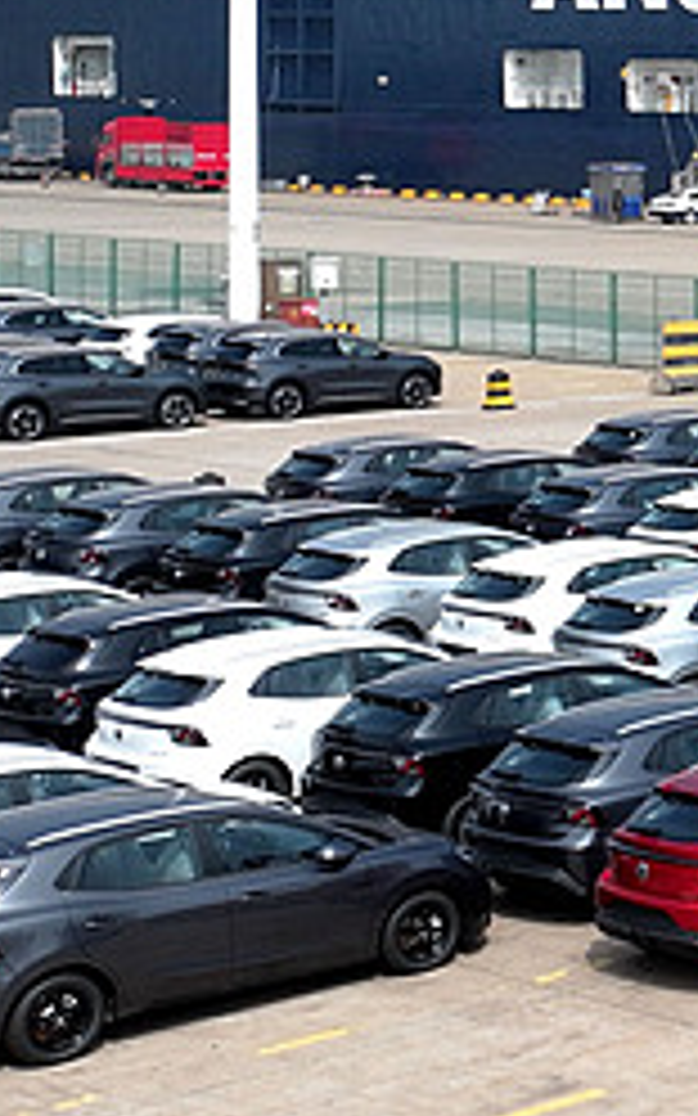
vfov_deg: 19.6
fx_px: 3196
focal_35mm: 105
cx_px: 1882
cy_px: 218
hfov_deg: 10.2
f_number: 2.8
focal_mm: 12.29
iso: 100
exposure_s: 1/2500
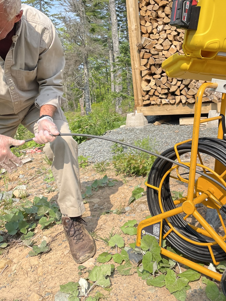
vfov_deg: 52.0
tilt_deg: -5.3
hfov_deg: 40.6
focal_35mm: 35
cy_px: 109
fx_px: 305
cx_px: 127
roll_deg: +4.6
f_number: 1.6
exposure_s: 1/2506
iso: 32
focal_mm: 4.2
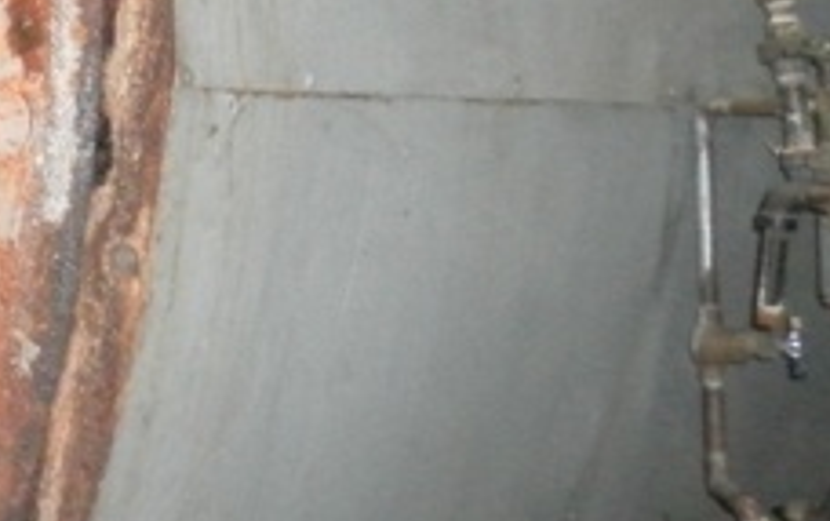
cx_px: -553
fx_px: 2355
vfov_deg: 12.4
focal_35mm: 104
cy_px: -18
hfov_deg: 17.2
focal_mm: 4.9
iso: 400
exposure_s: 1/50
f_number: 3.2
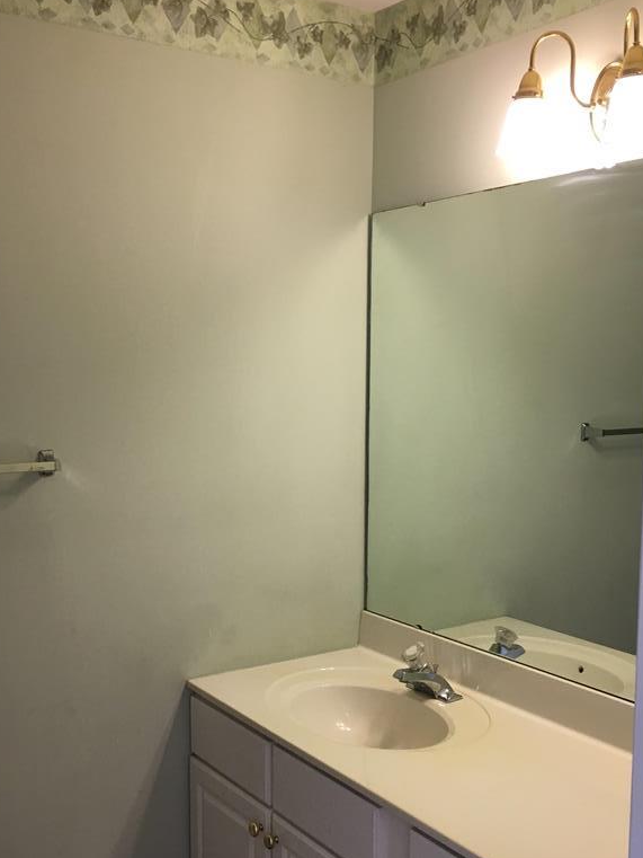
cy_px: 511
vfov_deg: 47.6
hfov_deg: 36.8
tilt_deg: -8.5
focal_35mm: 39
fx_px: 966
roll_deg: +1.1
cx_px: 307
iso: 40
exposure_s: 1/30
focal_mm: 4.15
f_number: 2.2
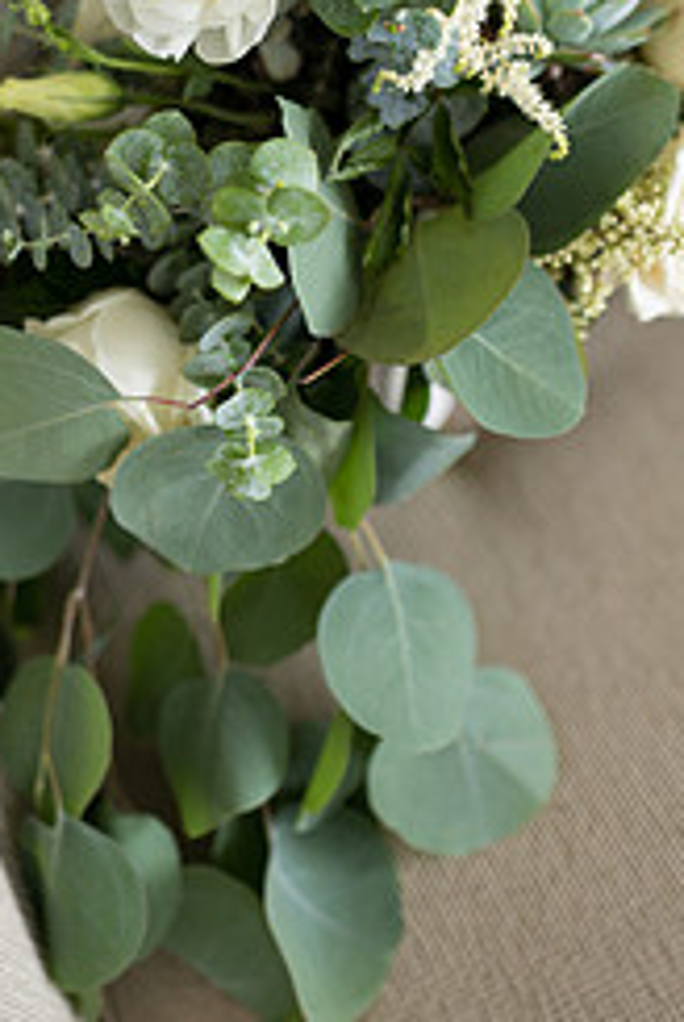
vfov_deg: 43.7
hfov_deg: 30.6
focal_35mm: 44
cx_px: 342
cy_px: 325
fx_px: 1250
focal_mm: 24
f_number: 1.6
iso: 200
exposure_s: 1/200
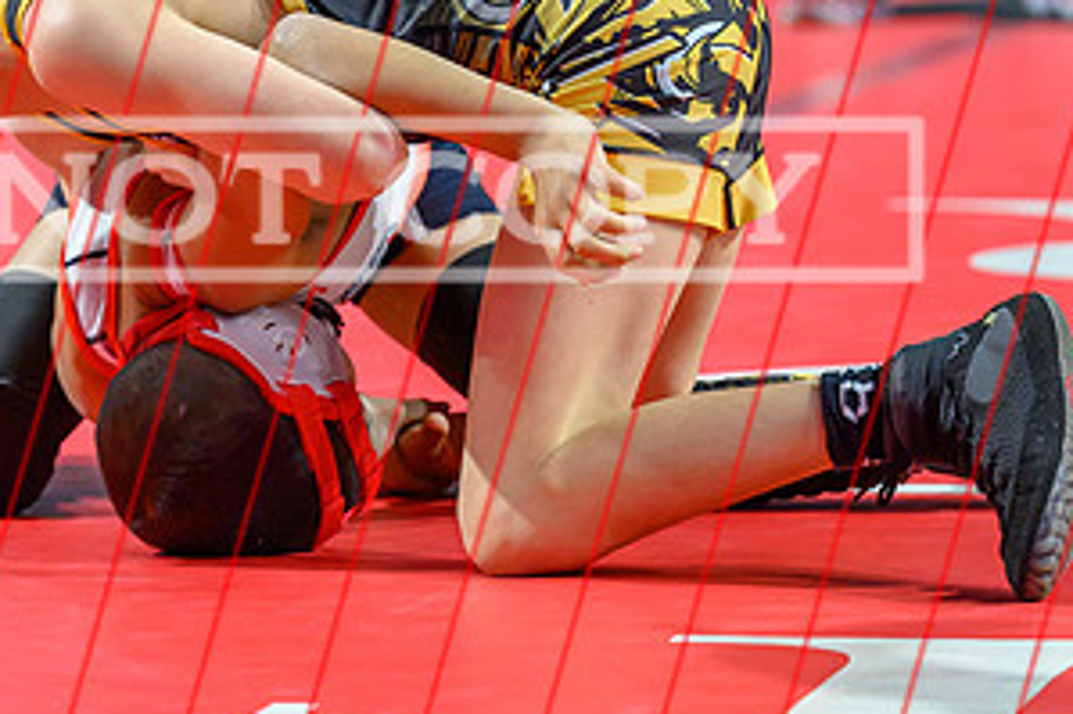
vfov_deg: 5.6
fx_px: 7328
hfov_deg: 8.4
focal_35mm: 246
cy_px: 347
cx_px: 250
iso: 2200
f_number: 2.8
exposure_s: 1/640
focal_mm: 85
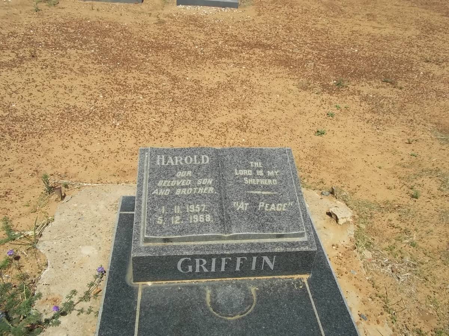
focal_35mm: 32
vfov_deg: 44.2
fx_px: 415
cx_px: 224
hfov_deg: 56.8
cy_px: 168
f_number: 5.5
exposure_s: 1/640
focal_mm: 5.7
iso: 80
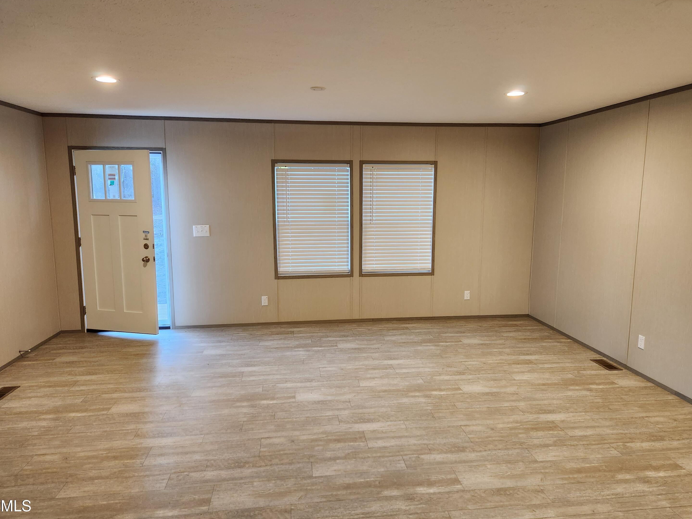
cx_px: 349
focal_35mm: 24
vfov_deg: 56.8
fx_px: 480
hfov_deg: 71.6
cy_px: 260
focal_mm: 5.4
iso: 320
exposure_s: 1/120
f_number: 1.8
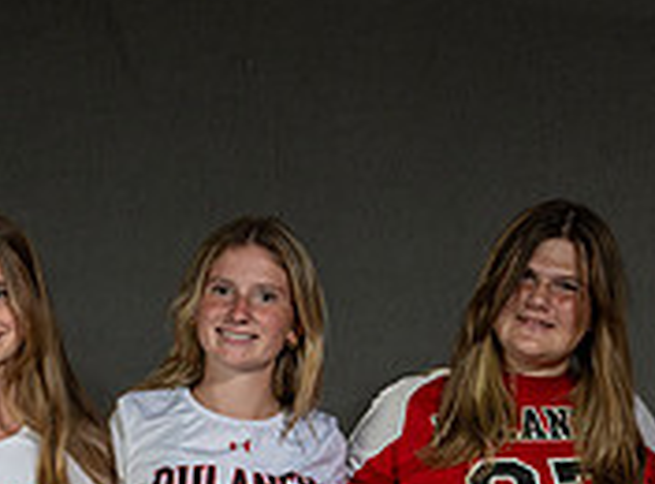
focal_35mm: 223
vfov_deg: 6.4
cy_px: 913
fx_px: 4197
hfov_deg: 8.9
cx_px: 539
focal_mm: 50
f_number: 6.3
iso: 160
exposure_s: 1/125
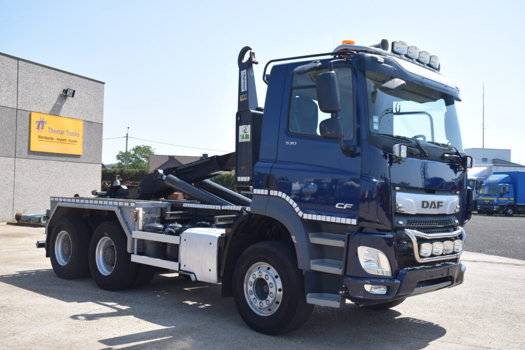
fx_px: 525
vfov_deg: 36.9
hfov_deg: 53.1
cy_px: 175
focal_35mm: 36
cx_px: 262
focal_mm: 24
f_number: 10
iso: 200
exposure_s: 1/400
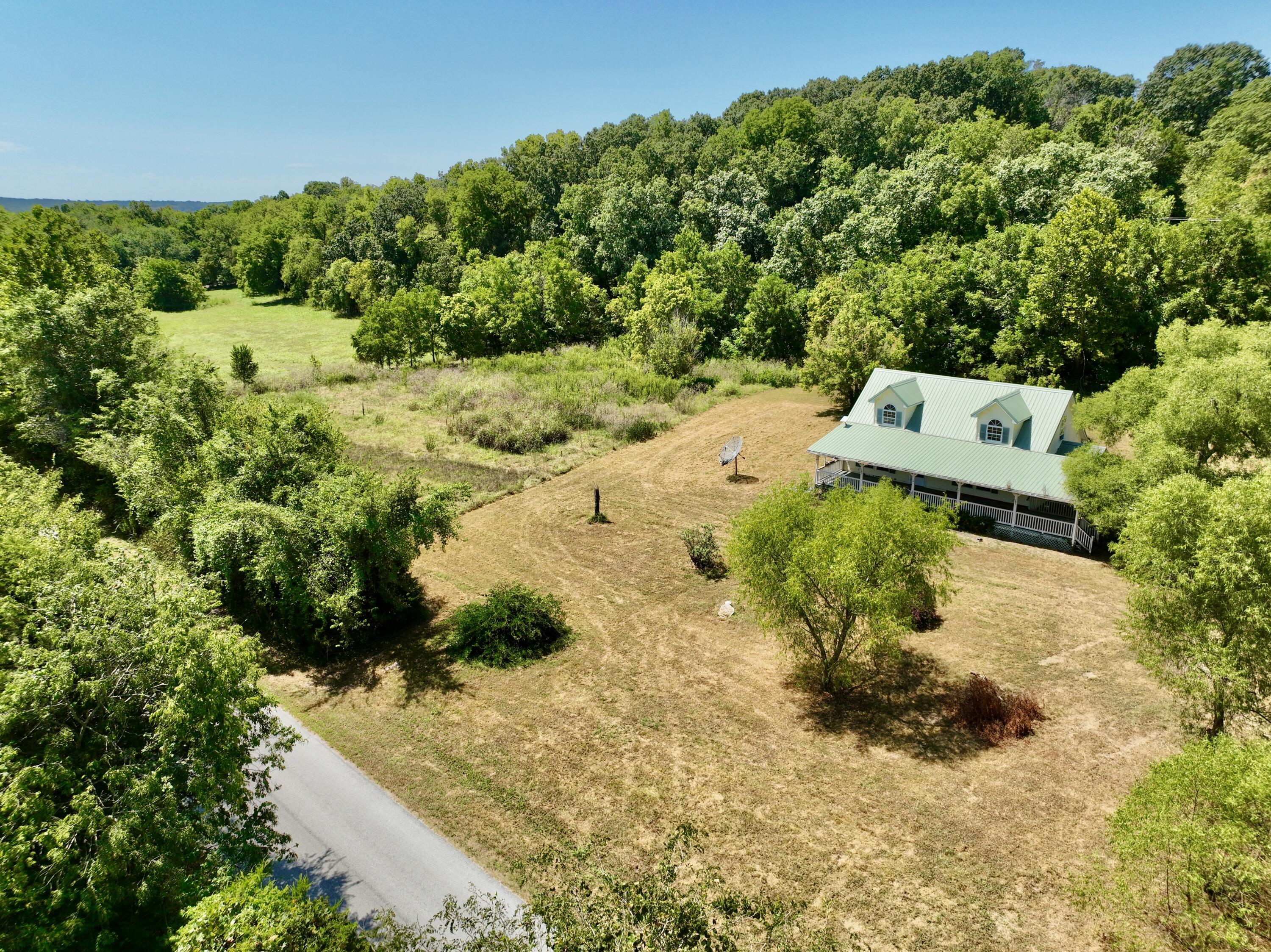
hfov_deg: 71.6
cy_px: 476
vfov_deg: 56.8
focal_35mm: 24
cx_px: 636
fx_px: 881
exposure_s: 1/500
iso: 140
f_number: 2.8
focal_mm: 12.29
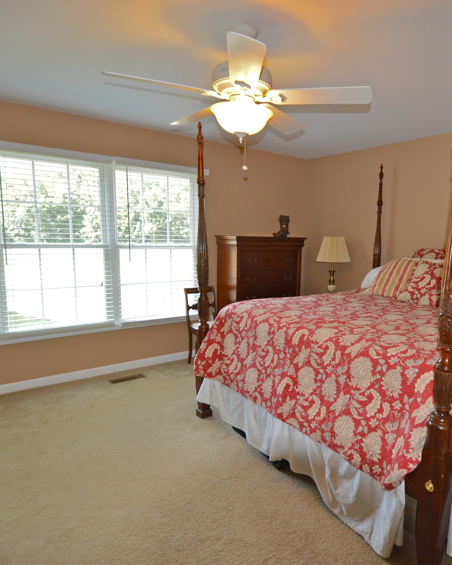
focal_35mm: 22
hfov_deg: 62.2
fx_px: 368
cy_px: 292
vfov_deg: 75.0
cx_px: 285
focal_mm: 10
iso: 400
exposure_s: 1/60
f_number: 4
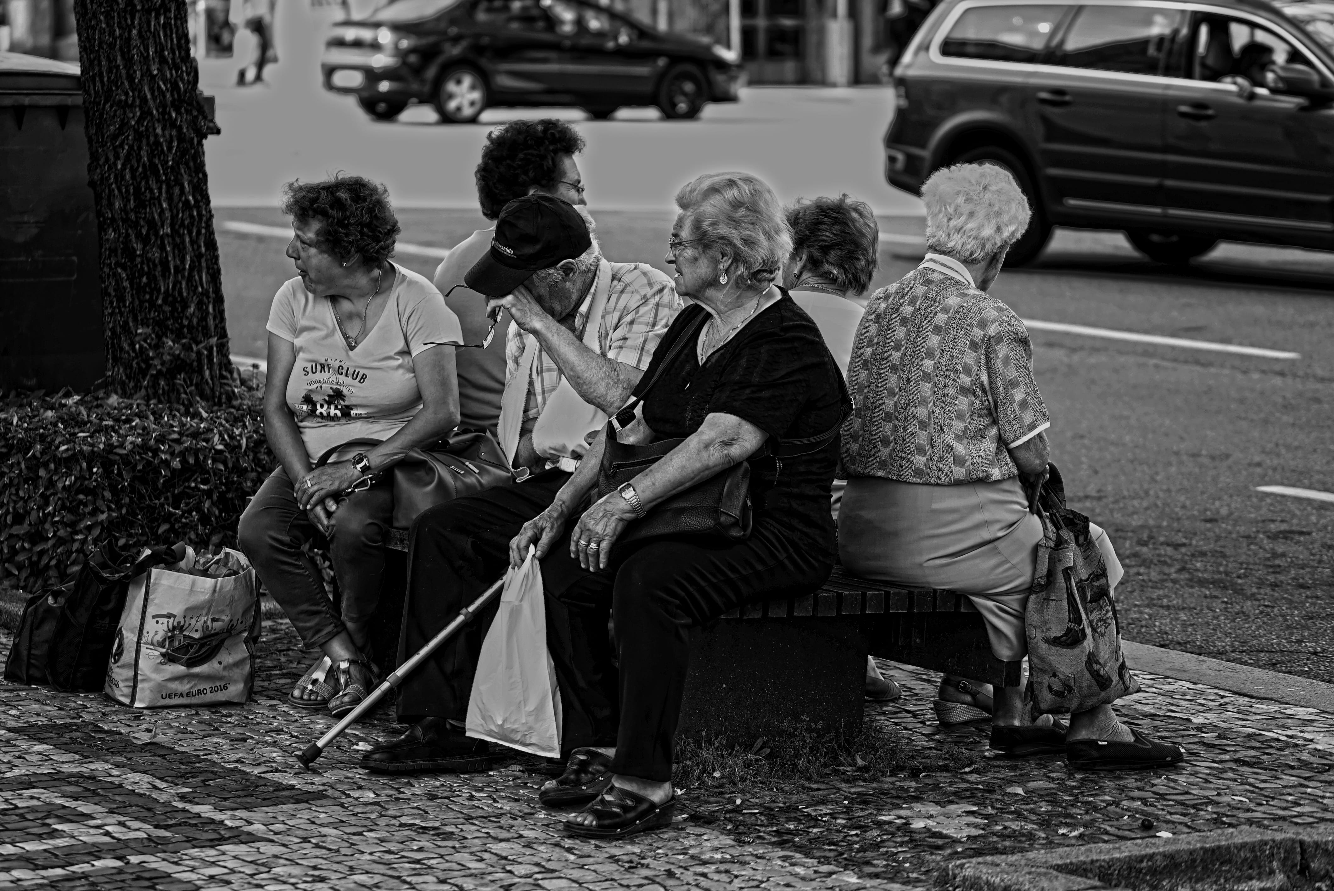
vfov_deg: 11.8
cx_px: 667
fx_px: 4301
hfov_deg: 17.6
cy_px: 446
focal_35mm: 116
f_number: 4
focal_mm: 116
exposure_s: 1/500
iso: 400
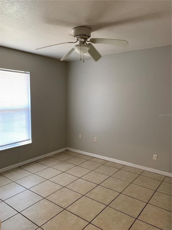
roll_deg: -0.5
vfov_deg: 67.3
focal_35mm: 26
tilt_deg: -5.4
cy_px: 115
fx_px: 172
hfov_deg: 53.1
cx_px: 86
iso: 200
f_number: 1.8
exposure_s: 1/60
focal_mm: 4.25
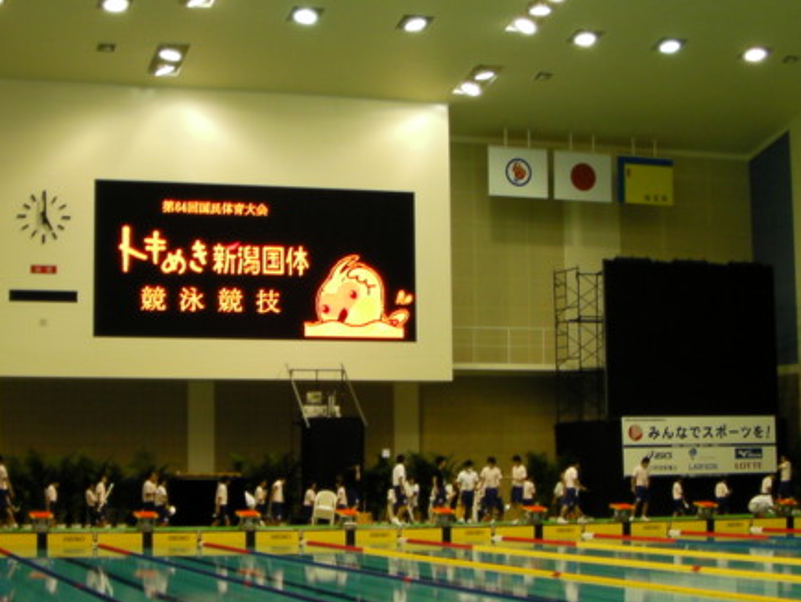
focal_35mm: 70
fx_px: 1621
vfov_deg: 21.0
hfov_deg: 27.6
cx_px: 292
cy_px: 297
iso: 50
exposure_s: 1/39.6
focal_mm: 6.3
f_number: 3.5
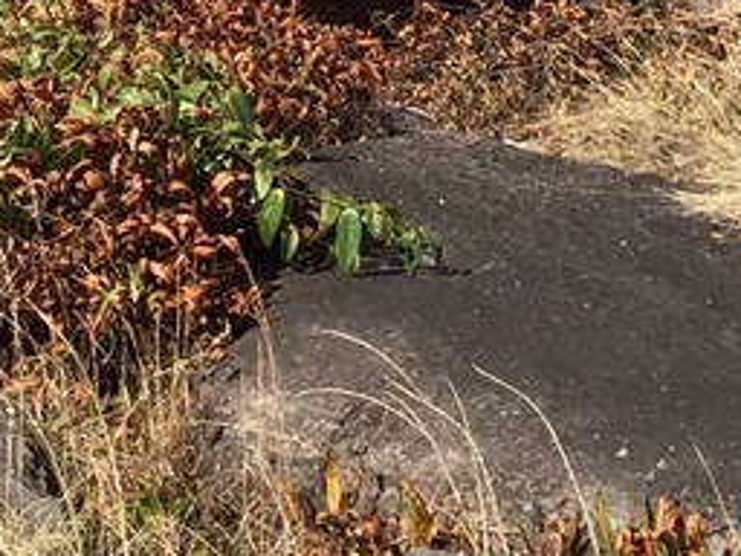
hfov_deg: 10.4
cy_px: -692
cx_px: -478
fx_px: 3875
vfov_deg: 7.7
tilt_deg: -5.3
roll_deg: -1.1
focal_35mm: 181
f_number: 2.2
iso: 32
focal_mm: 4.15
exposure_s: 1/1721
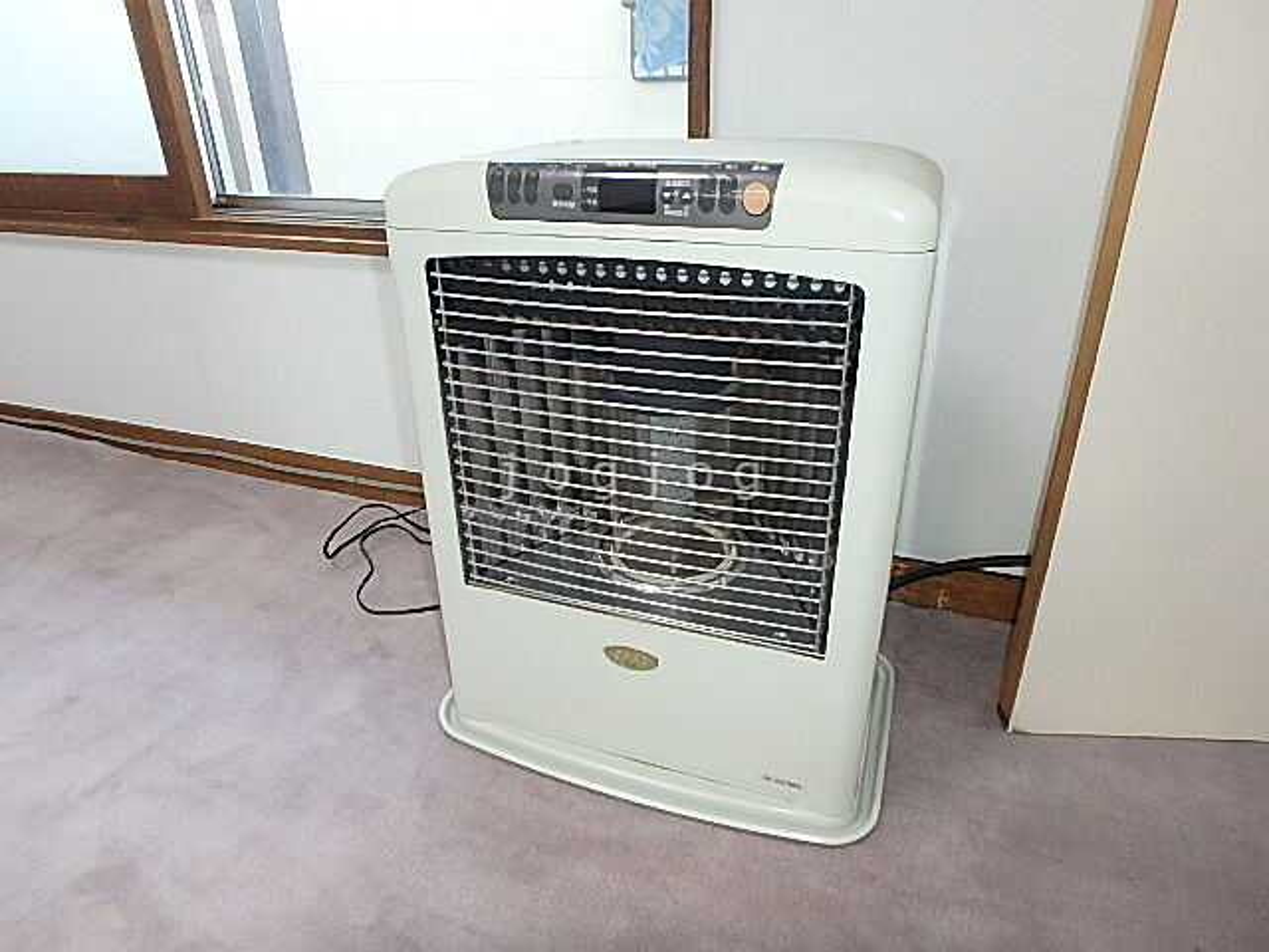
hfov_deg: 79.0
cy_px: 476
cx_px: 634
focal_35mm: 21
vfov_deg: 63.4
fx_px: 770
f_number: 3.5
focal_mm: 3.7
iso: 400
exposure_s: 1/30
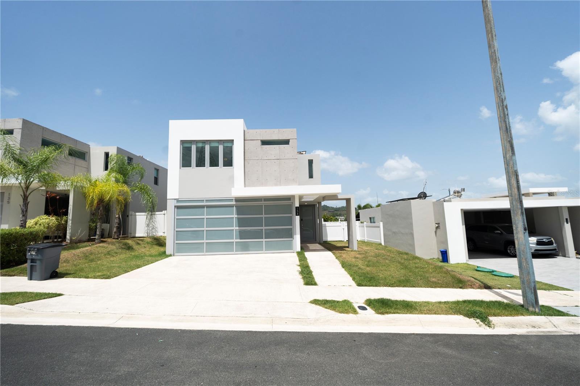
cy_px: 193
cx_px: 290
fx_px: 258
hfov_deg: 96.7
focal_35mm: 16
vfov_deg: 73.7
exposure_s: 1/4000
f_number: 6.3
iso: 160
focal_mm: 16
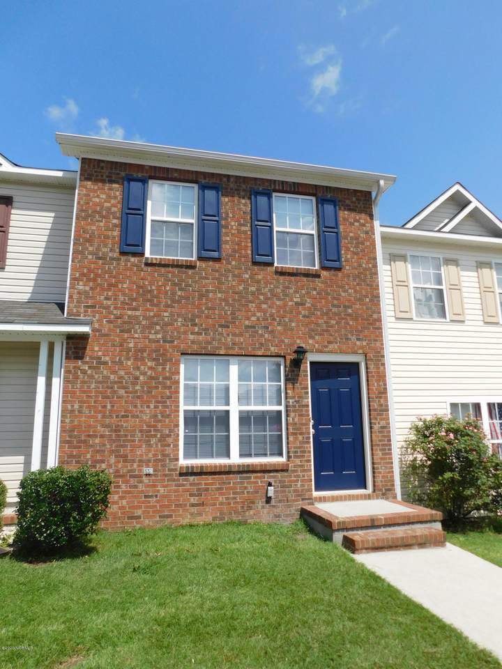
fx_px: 445
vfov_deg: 73.9
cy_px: 334
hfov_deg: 58.9
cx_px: 251
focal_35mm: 23
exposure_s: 1/500
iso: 125
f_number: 6
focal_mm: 4
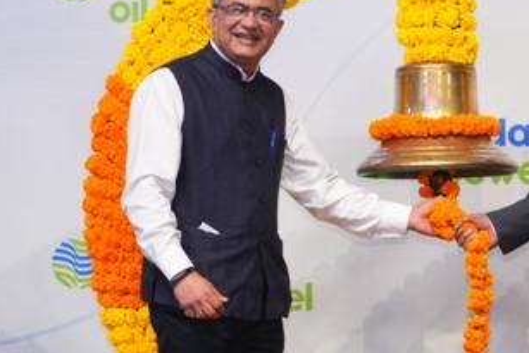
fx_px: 3308
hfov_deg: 9.1
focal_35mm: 225
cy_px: 170
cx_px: 414
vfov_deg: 6.1
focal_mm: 65
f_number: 4
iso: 1000
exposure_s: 1/200
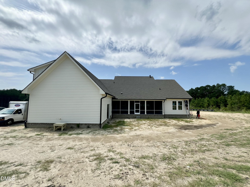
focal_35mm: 13
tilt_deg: +5.4
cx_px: 125
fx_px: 94
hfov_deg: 106.2
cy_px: 94
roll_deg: -0.4
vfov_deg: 89.9
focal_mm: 1.57
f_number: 1.8
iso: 32
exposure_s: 1/1754
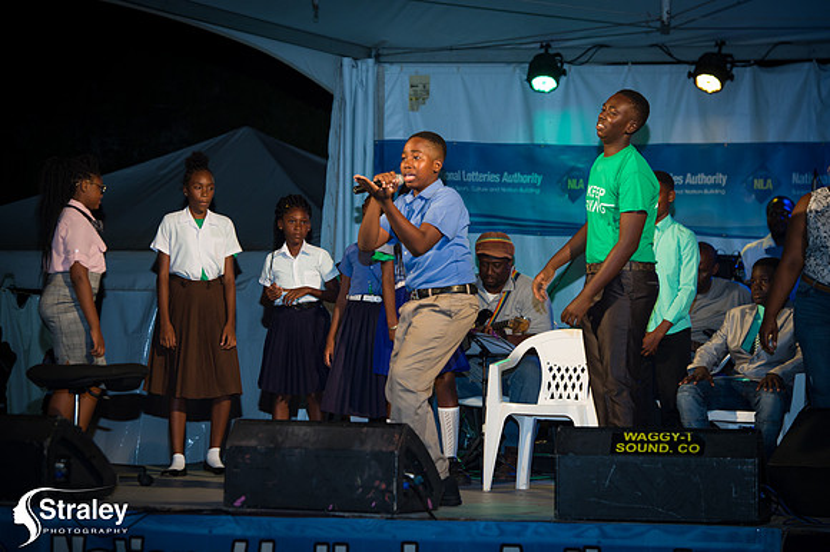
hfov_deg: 16.8
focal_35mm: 122
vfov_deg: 11.2
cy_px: 276
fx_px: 2811
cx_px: 415
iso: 1600
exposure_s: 1/160
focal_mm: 122
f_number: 5.6
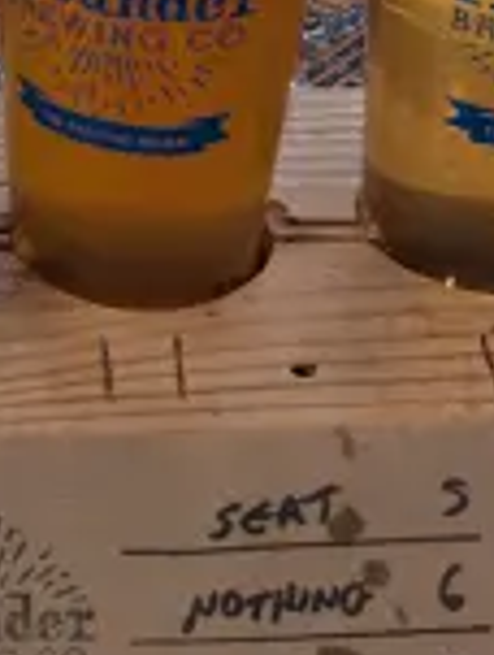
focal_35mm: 127
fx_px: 2406
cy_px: 160
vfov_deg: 15.4
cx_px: 136
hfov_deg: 11.7
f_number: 1.85
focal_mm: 6.81
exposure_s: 1/24
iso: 449
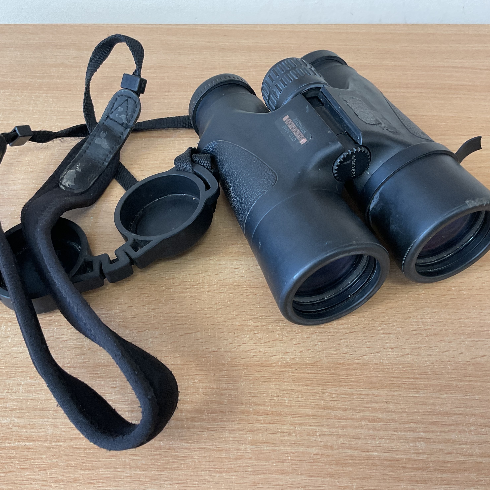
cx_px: 236
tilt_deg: -49.1
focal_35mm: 35
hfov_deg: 47.2
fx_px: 561
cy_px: 243
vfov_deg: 47.2
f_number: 1.8
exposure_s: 1/50
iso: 40
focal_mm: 3
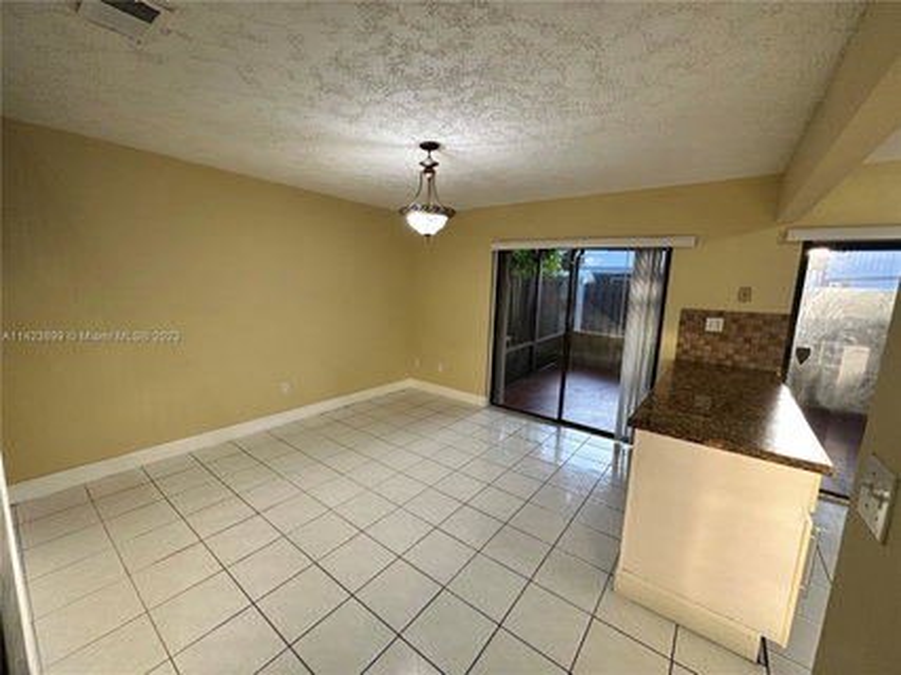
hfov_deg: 102.1
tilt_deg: -10.4
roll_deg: -2.7
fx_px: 364
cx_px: 450
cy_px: 338
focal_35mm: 14
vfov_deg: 85.6
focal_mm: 2.22
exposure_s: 1/60
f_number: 2.2
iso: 200
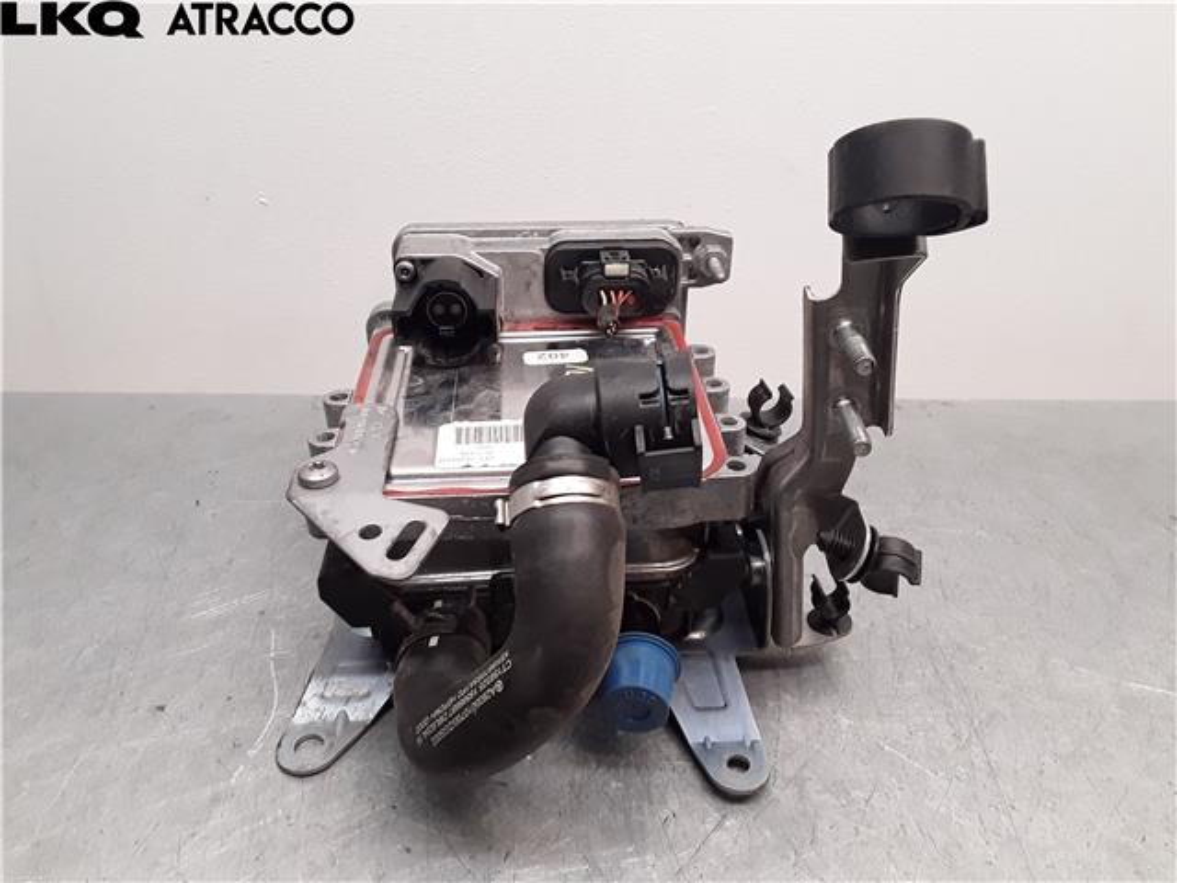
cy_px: 442
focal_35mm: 28
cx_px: 588
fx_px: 952
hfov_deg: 63.4
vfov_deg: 49.7
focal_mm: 2.91
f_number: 1.9
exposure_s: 1/102
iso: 100
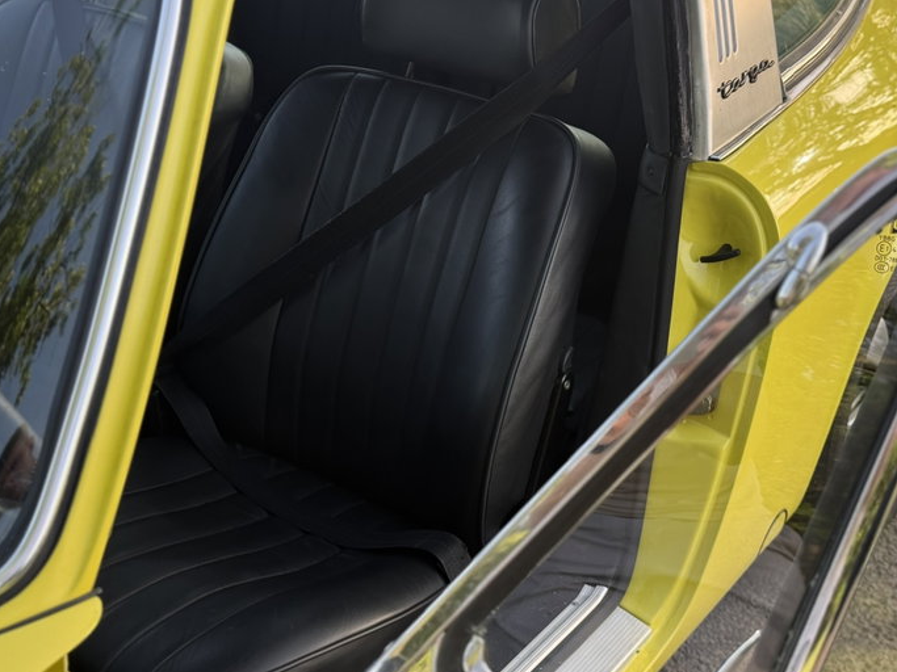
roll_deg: +3.1
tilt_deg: -26.2
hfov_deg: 35.5
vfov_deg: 27.0
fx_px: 1399
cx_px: 436
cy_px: 314
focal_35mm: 54
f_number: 1.78
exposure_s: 1/384
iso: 100
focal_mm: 6.76
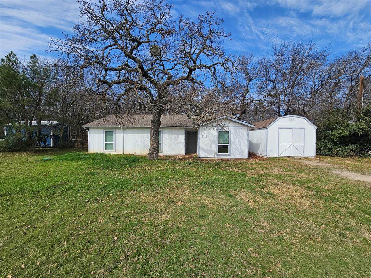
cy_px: 139
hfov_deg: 106.2
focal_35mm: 13
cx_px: 186
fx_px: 139
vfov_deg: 89.9
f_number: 2.2
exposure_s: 1/2953
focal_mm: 2.2
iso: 50
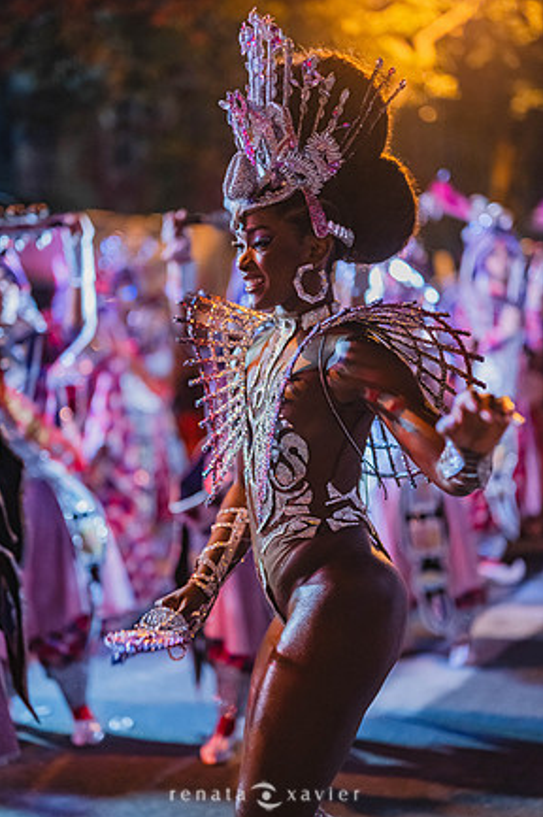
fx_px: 1178
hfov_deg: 25.9
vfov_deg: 38.2
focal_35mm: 52
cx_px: 262
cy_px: 404
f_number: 1.2
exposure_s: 1/320
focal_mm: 50
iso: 3200
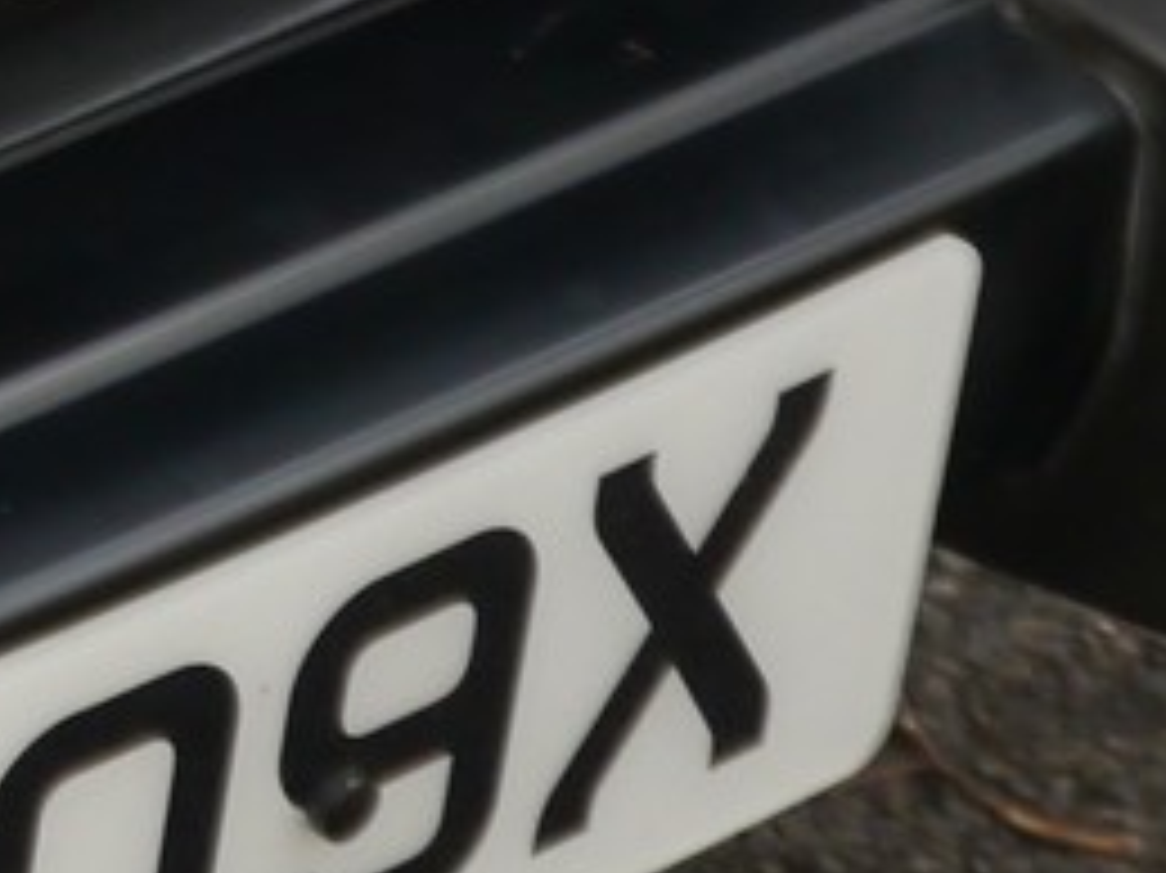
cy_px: -1647
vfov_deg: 4.5
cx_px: -2395
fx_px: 10808
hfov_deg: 5.7
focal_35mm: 321
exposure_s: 1/60
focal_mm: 26
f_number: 4.7
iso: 320
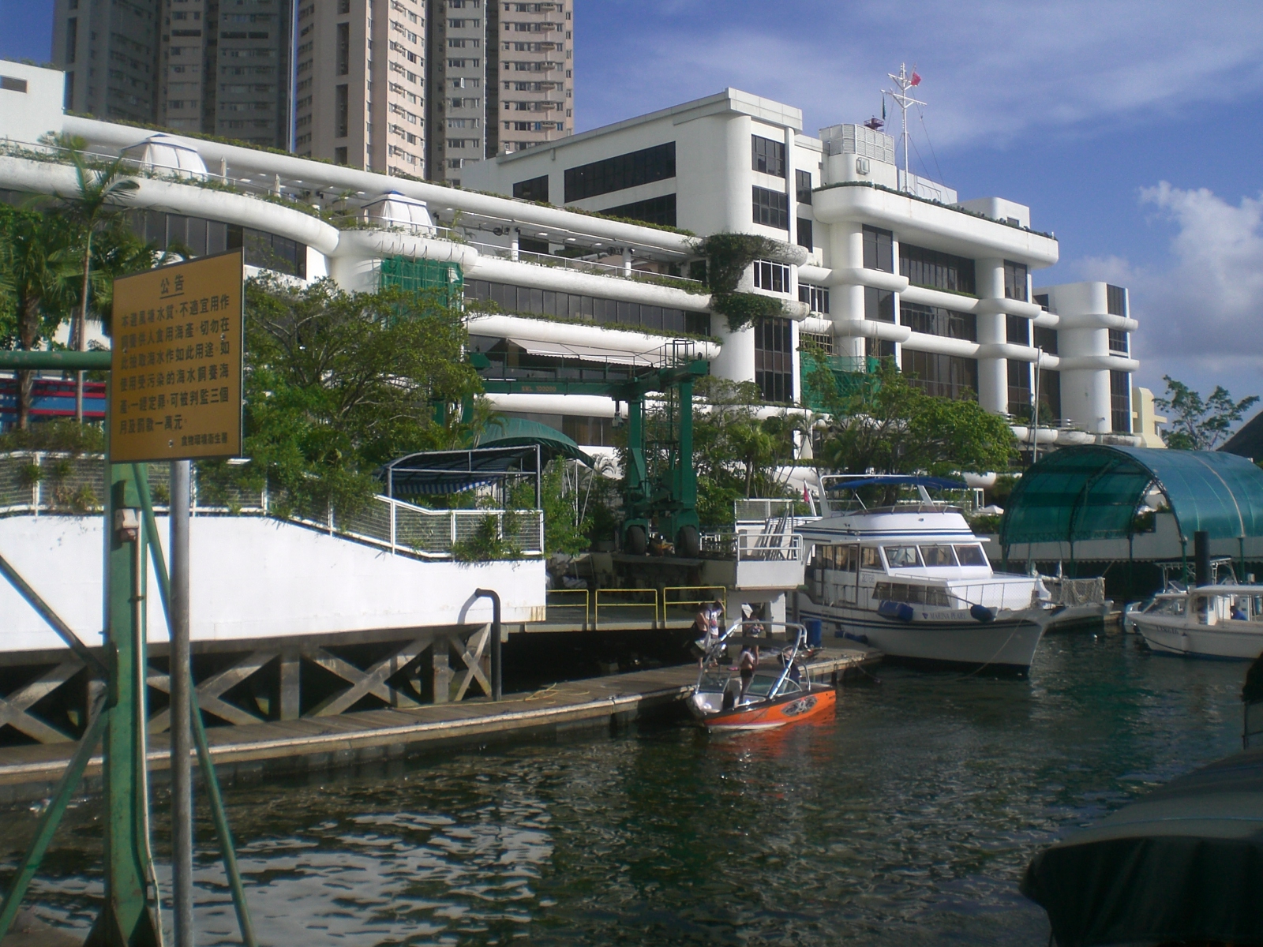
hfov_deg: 49.0
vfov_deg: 37.7
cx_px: 632
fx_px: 1386
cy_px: 474
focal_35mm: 38
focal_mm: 6.3
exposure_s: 1/800
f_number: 4.4
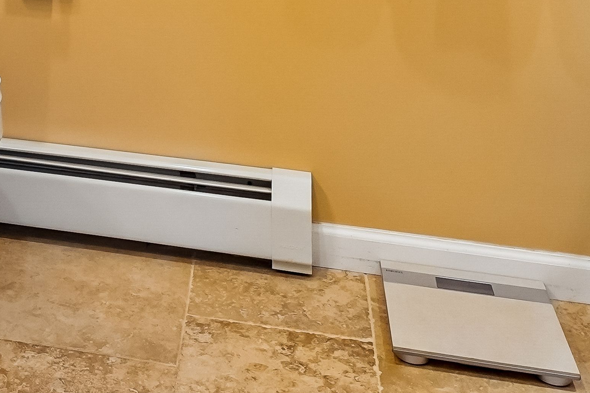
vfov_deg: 19.3
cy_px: -165
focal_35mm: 63
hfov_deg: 29.4
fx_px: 1032
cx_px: -22
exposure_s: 1/13
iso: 800
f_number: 7.1
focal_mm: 14
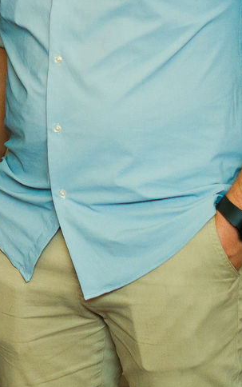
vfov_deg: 8.8
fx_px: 2498
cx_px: -407
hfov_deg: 5.3
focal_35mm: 237
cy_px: 20
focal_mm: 55
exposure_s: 1/200
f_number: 1.8
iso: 800
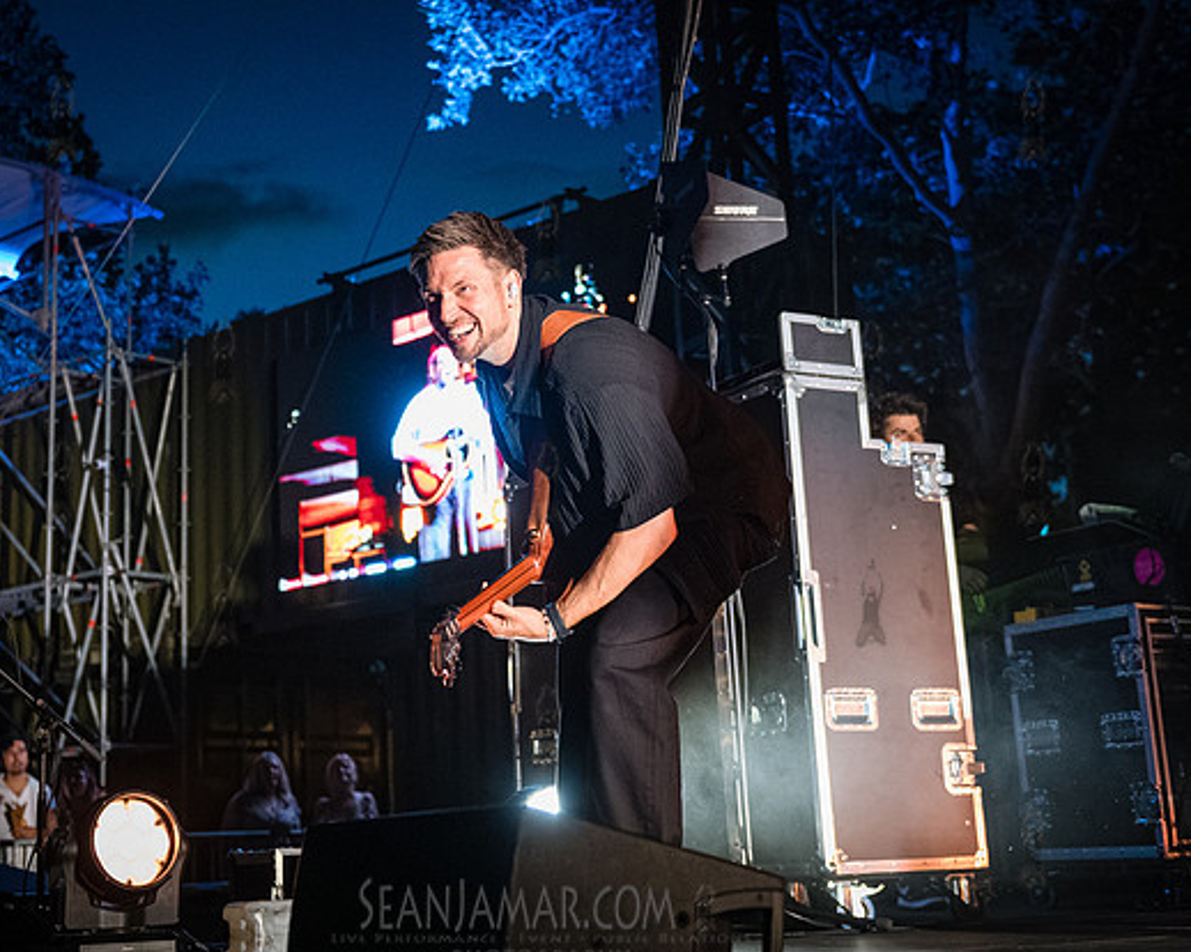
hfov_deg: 35.9
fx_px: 1832
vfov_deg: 29.0
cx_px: 473
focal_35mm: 52
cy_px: 355
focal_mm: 36
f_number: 2.8
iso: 10000
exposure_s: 1/320
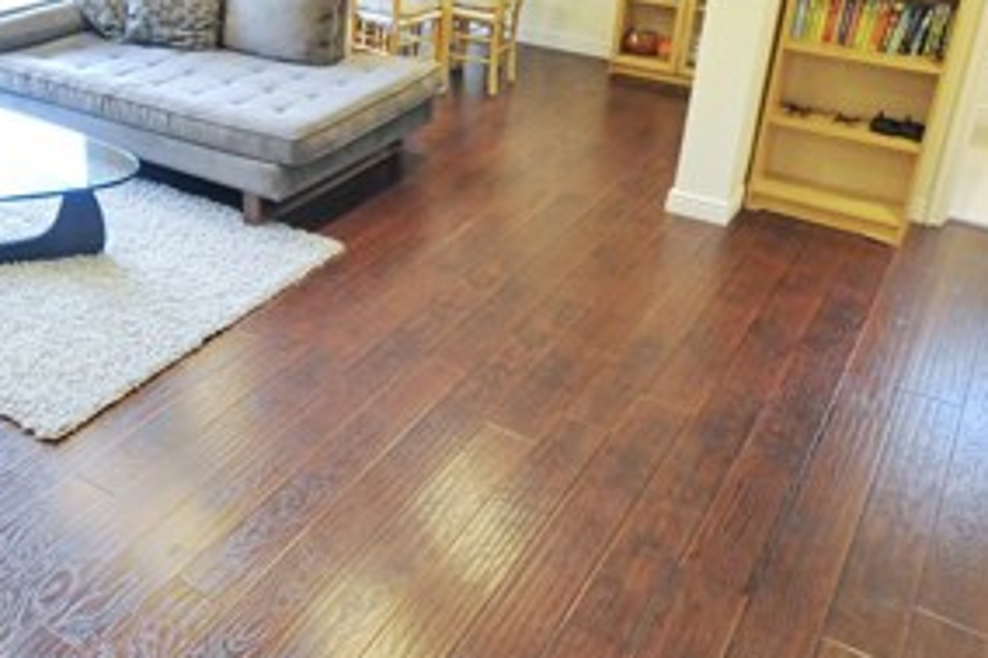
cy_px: 169
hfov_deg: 50.2
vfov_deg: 35.1
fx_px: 1018
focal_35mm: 37
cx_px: 282
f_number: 3.5
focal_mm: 11
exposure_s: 1/60
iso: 800
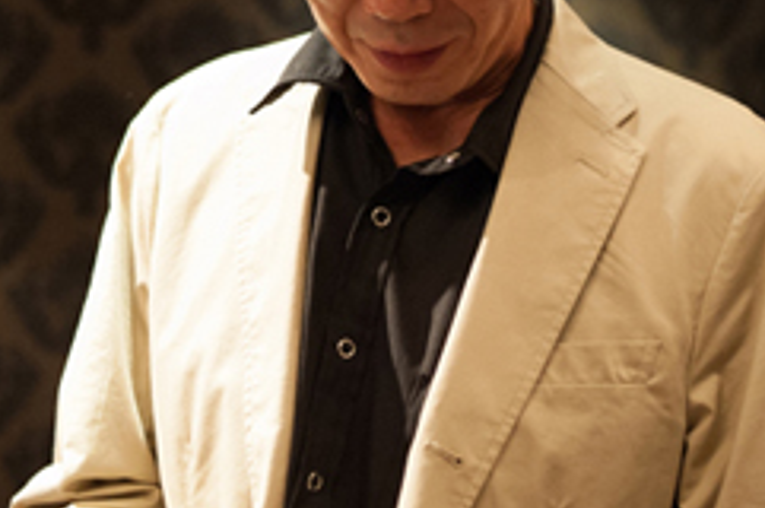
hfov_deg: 21.9
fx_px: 1974
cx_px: 340
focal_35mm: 93
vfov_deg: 14.4
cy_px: -25
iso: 2000
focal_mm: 35
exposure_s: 1/100
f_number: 2.8
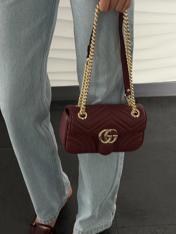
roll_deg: +1.2
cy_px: 140
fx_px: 420
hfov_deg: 23.7
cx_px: 88
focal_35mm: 62
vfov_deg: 31.1
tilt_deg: -36.3
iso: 250
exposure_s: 1/55
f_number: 1.78
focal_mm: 6.76
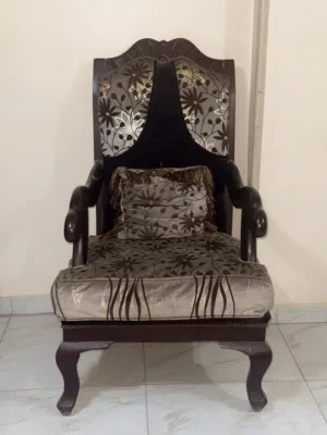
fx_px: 605
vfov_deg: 39.7
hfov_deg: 30.3
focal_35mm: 48
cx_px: 164
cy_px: 218
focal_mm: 6.76
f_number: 1.78
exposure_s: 1/13
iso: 64
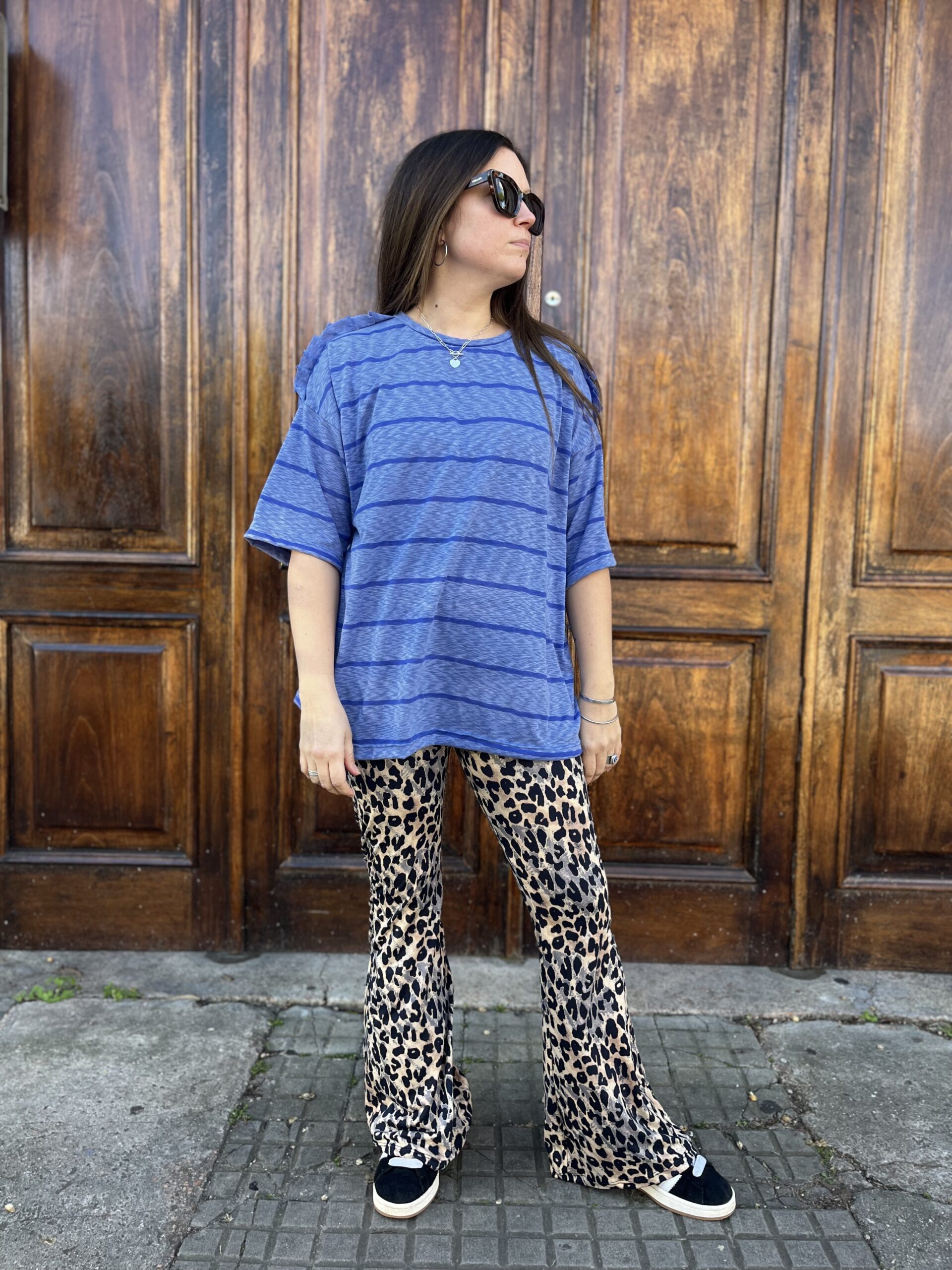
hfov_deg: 53.1
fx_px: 953
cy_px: 635
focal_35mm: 26
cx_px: 476
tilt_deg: -5.0
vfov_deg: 67.3
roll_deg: -1.0
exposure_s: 1/176
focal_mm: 5.1
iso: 40
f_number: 1.6
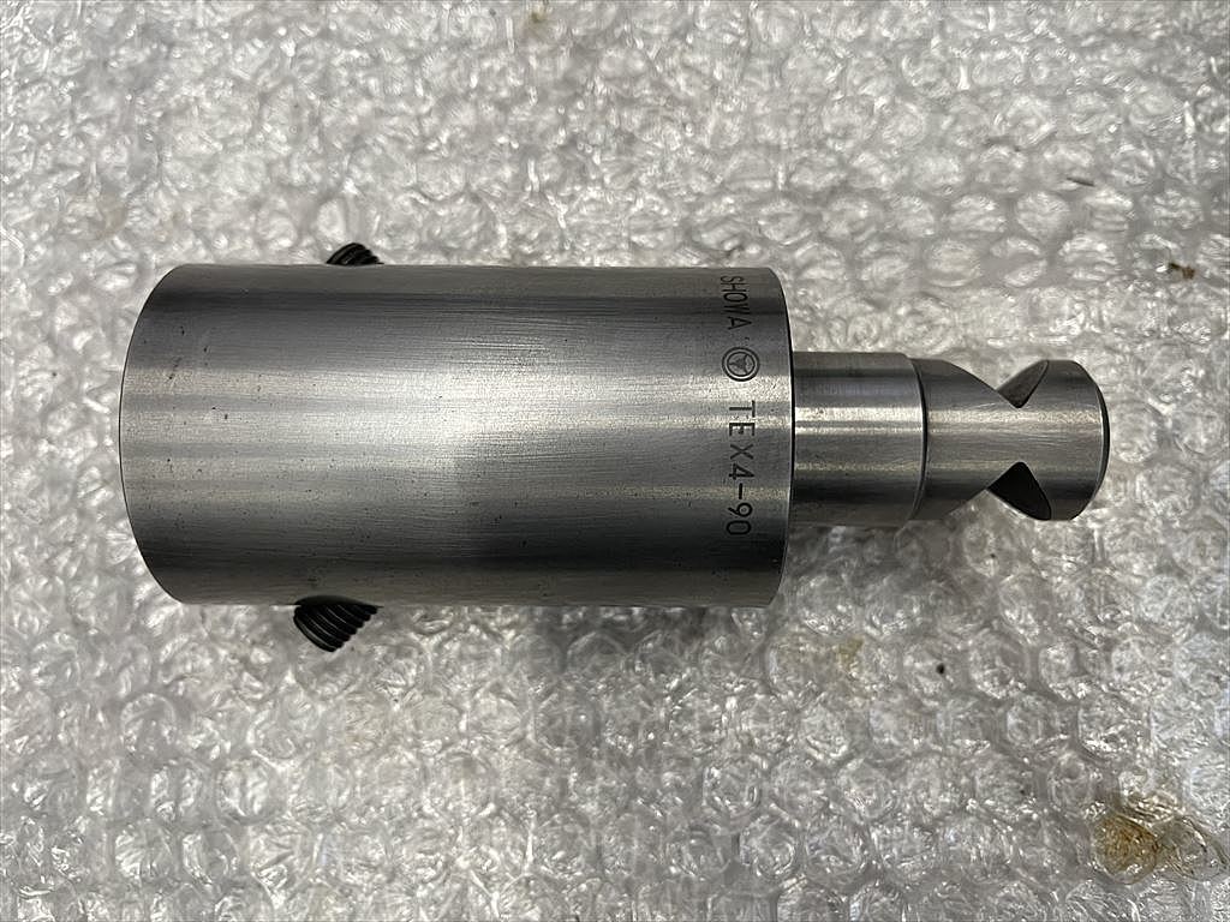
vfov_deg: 53.1
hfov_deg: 67.3
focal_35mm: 26
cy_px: 461
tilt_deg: -82.2
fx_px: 924
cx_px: 615
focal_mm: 5.1
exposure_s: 1/84
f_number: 1.6
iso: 125
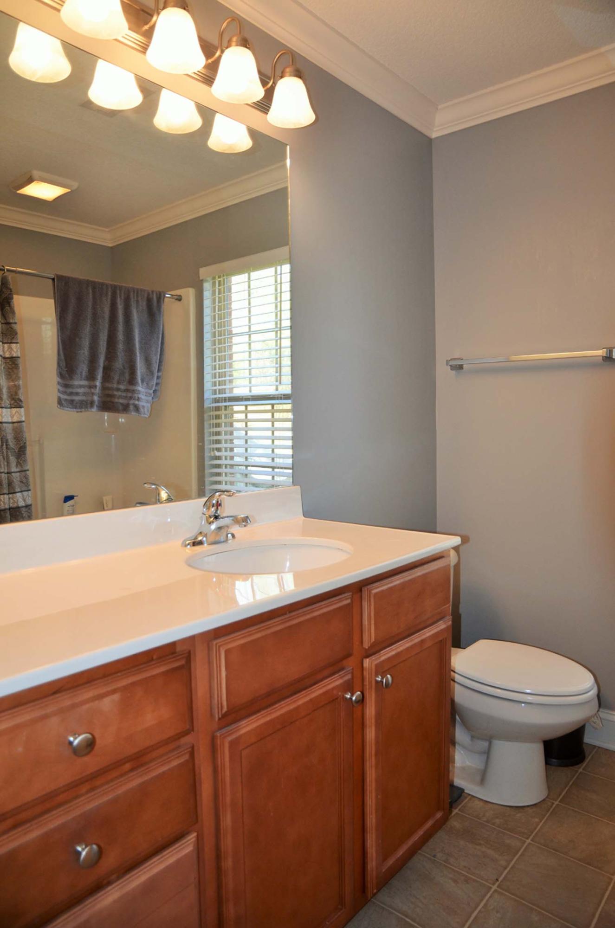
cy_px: 464
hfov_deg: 52.9
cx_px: 308
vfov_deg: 73.8
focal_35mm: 24
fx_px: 618
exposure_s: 1/100
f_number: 3.5
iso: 400
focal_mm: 16
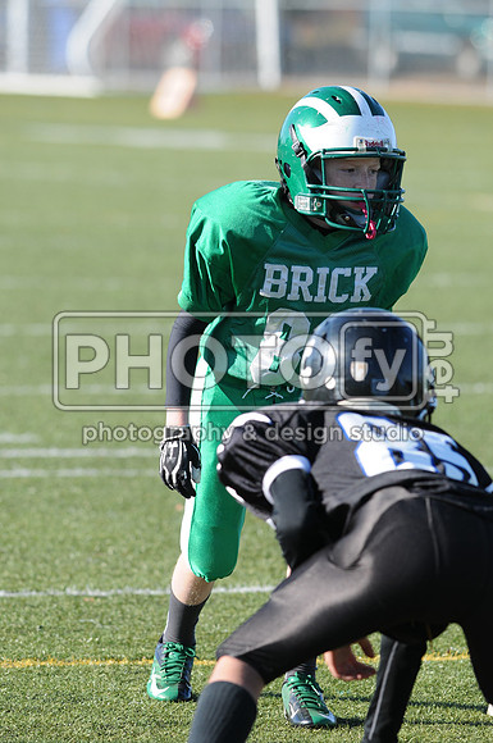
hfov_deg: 3.0
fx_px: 9271
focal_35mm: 450
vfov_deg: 4.6
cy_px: 372
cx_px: 246
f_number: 5.6
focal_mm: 300
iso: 200
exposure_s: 1/500
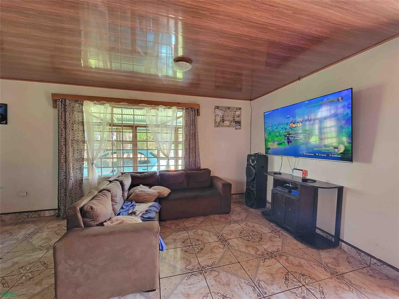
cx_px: 200
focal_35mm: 13
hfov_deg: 106.2
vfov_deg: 89.9
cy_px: 150
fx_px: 150
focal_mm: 2.2
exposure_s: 1/60
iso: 250
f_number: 2.2
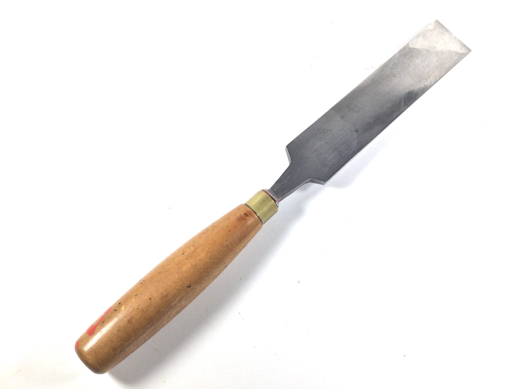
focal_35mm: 31
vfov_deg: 45.4
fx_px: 465
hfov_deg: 58.4
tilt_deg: -70.3
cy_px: 194
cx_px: 260
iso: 25
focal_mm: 3.3
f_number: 2.4
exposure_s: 1/196
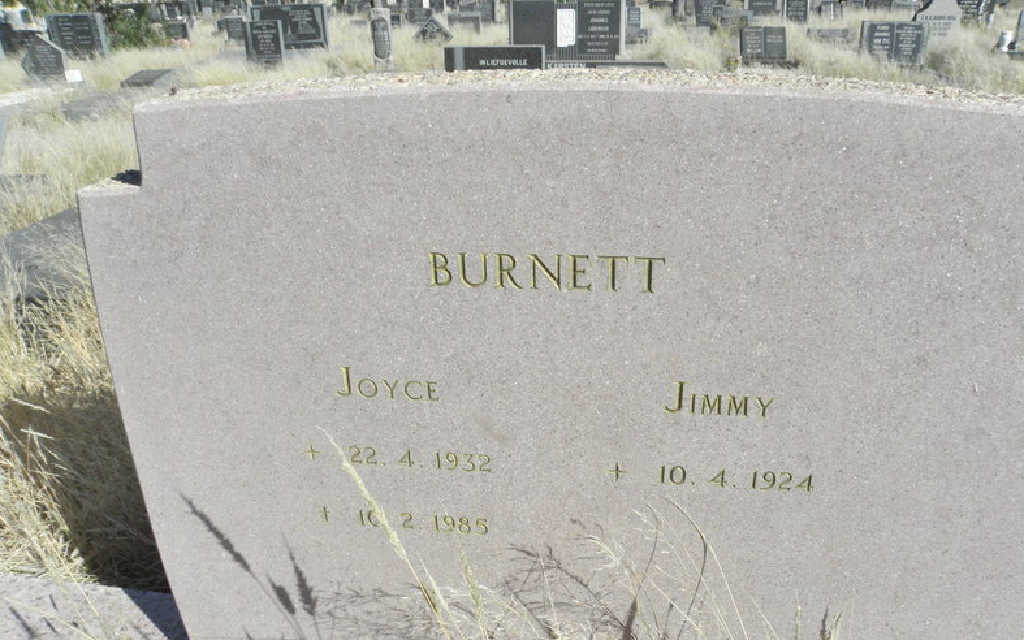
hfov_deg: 66.5
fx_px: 781
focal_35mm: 28
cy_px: 389
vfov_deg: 44.3
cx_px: 513
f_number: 6.3
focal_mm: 4.6
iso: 200
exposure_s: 1/1000
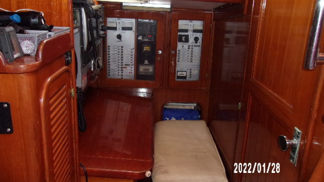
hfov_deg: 64.3
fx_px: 258
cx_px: 162
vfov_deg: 38.8
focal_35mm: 30
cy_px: 72
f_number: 3
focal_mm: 4.9
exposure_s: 1/34
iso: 200
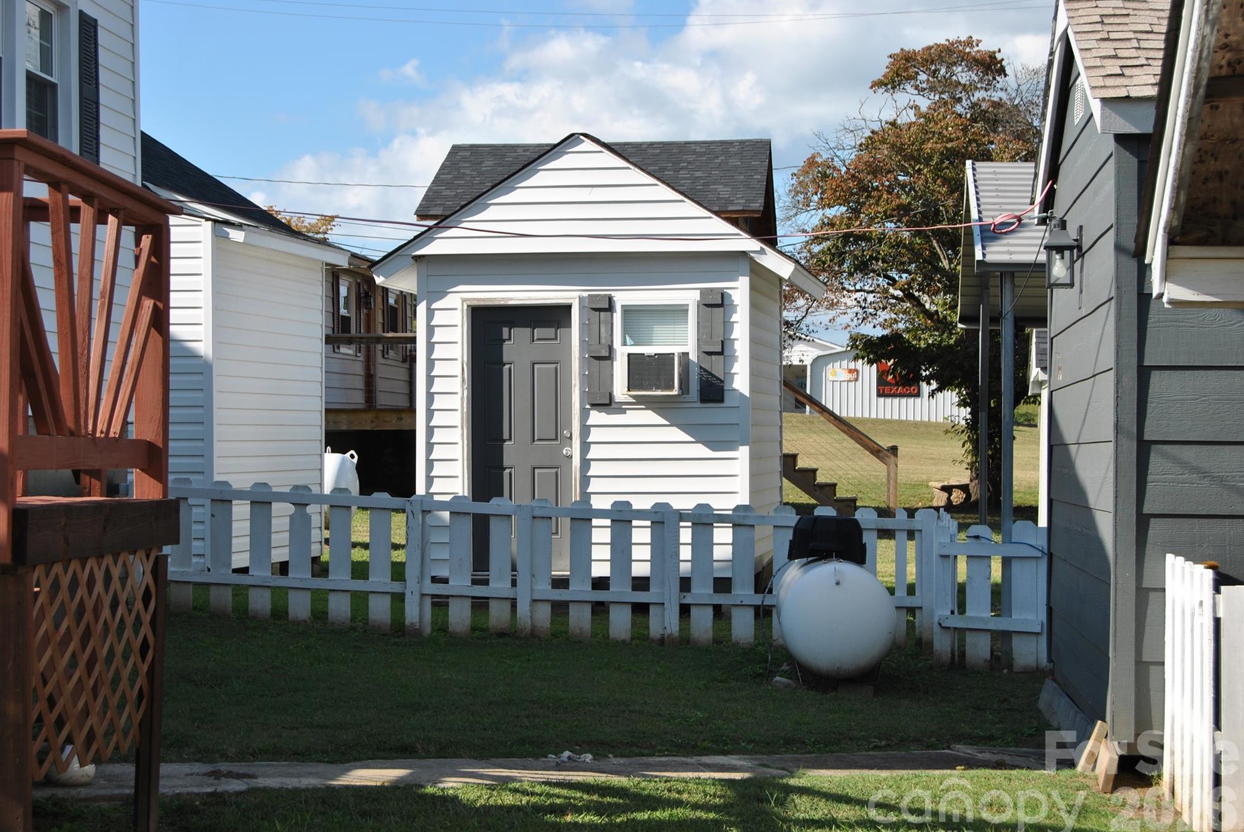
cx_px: 604
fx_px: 2248
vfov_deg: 21.0
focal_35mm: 65
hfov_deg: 30.9
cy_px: 425
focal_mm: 42
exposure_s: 1/250
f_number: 8
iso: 100
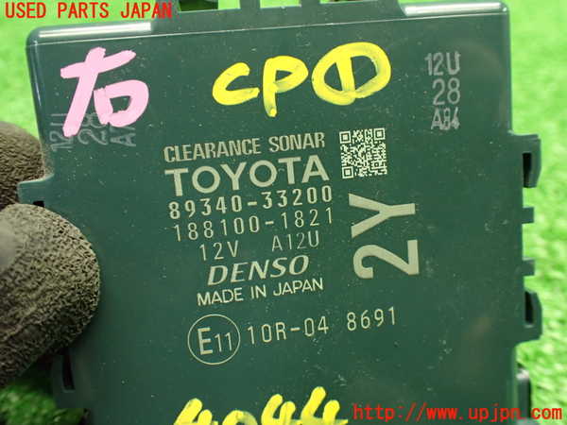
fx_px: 491
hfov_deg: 60.0
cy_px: 212
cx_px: 284
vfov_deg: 46.8
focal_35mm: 30
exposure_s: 1/50
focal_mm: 5.4
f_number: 2.3
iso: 800
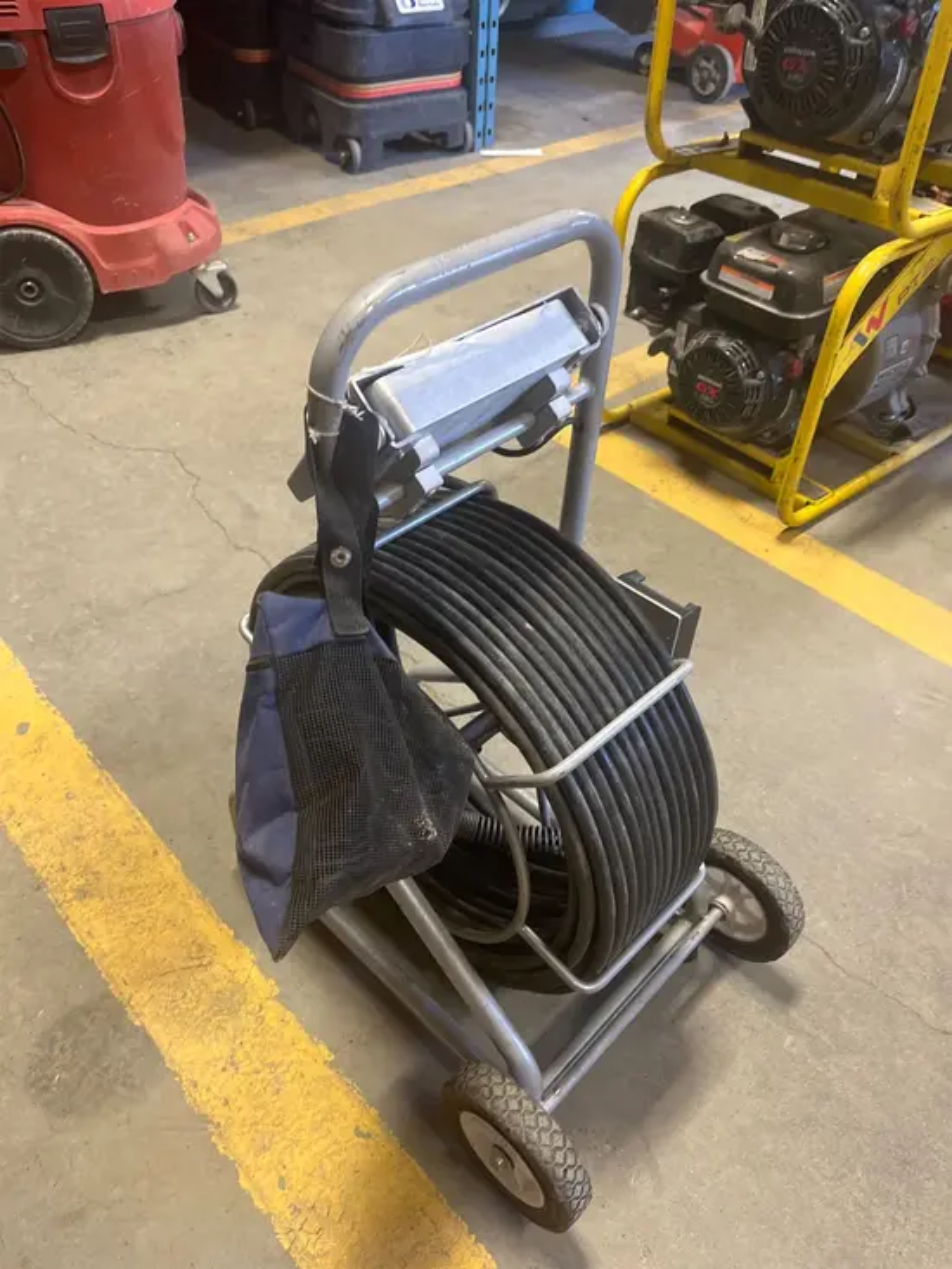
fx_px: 953
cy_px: 634
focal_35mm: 26
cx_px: 476
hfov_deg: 53.1
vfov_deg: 67.3
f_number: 1.6
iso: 125
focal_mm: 5.1
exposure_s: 1/60
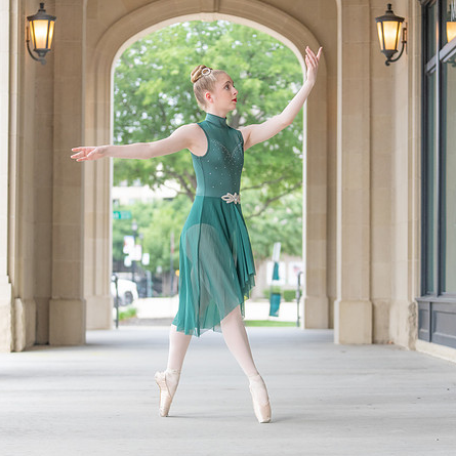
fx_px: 1461
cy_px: 240
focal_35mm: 98
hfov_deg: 17.7
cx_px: 205
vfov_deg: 17.7
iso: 500
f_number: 2.8
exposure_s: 1/320
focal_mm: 70
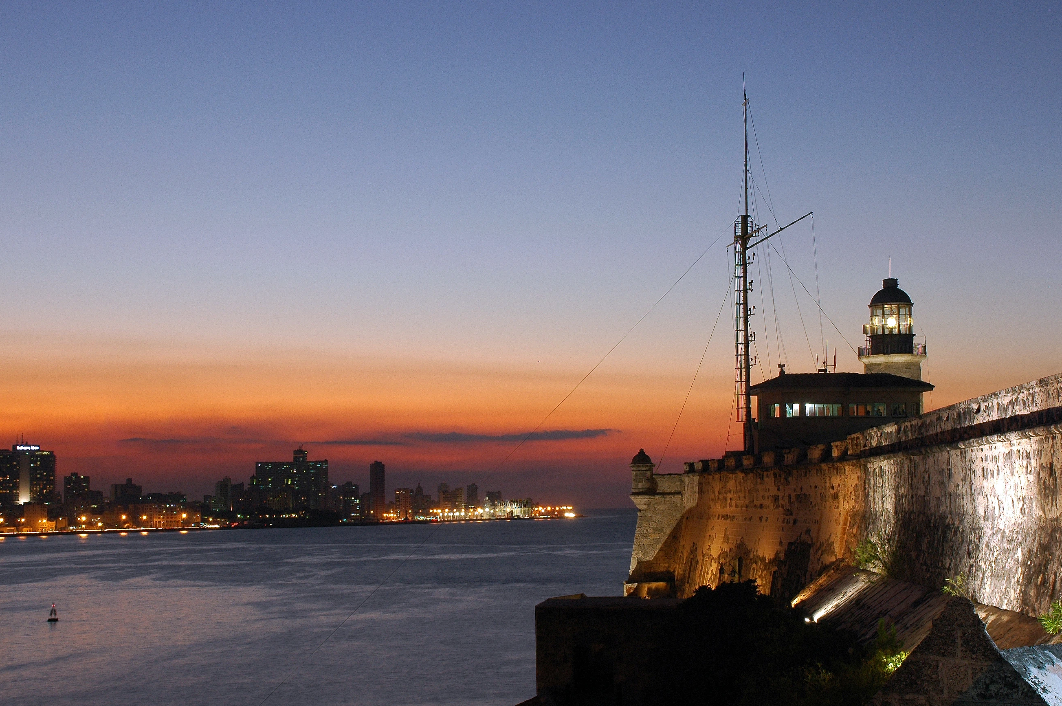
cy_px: 377
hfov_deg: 33.1
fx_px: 1785
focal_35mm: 61
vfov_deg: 22.4
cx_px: 539
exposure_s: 4
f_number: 8
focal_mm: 35
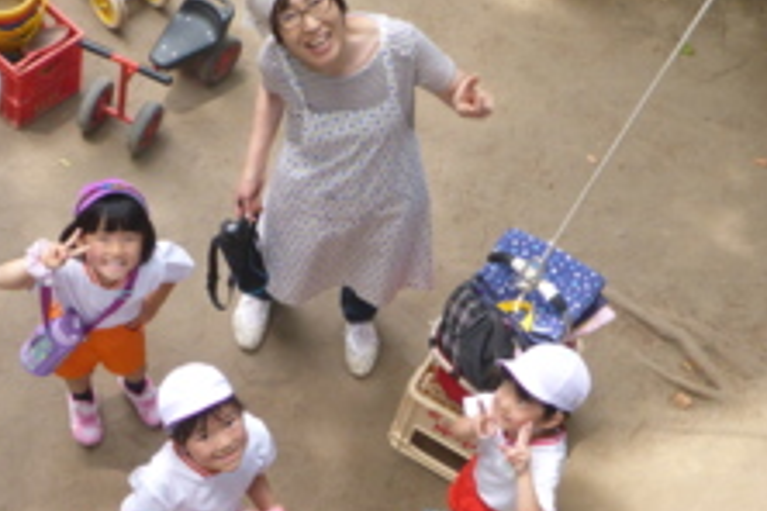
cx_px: 390
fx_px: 1534
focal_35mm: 72
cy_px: 238
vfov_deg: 18.9
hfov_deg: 28.1
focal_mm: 7.8
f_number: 4.3
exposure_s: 1/320
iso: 400
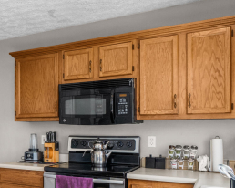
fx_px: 285
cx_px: 28
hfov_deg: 41.6
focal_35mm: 41
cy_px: 120
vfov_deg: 36.2
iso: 400
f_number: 8
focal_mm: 10
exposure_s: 1/30
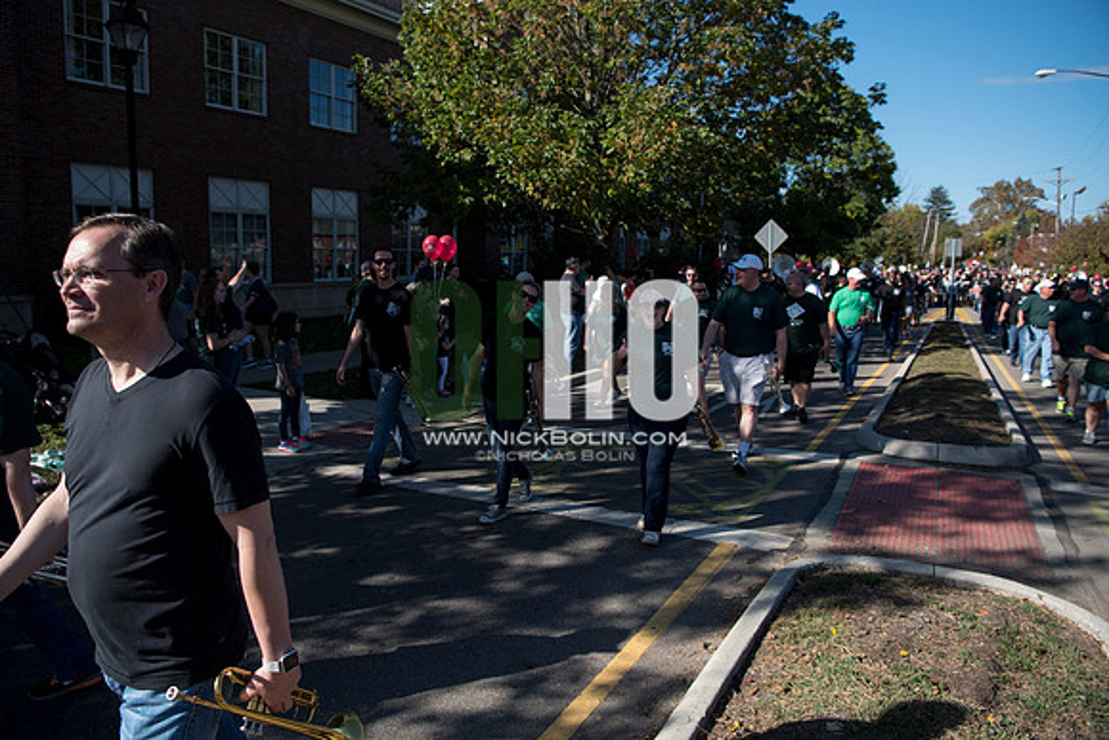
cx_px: 554
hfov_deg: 73.7
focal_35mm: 24
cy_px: 370
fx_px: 739
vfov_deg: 53.2
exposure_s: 1/1600
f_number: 4.5
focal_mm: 24
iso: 250
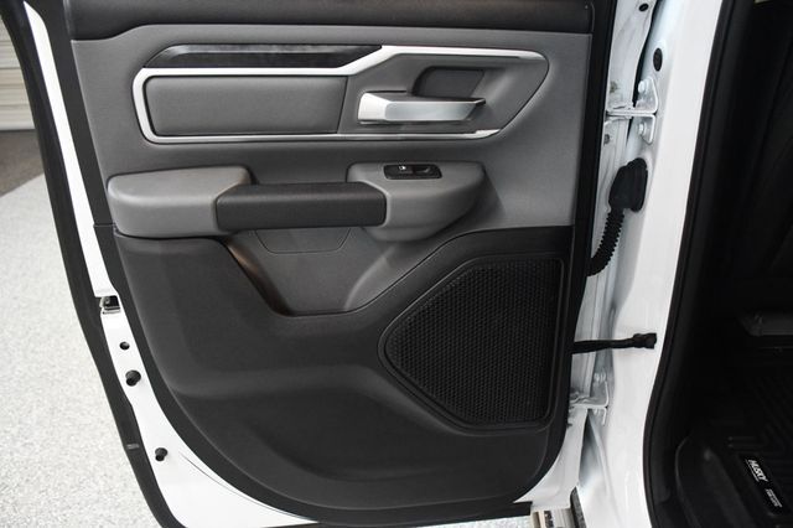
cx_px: 396
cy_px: 264
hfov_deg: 62.0
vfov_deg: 43.6
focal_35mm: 30
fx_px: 660
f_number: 3.5
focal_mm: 20
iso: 3200
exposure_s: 1/80
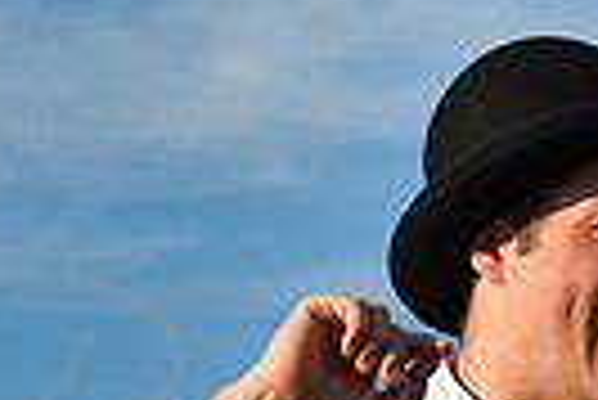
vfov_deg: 4.5
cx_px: 823
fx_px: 5088
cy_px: 474
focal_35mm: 306
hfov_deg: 6.7
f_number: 10
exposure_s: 1/400
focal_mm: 70
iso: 200
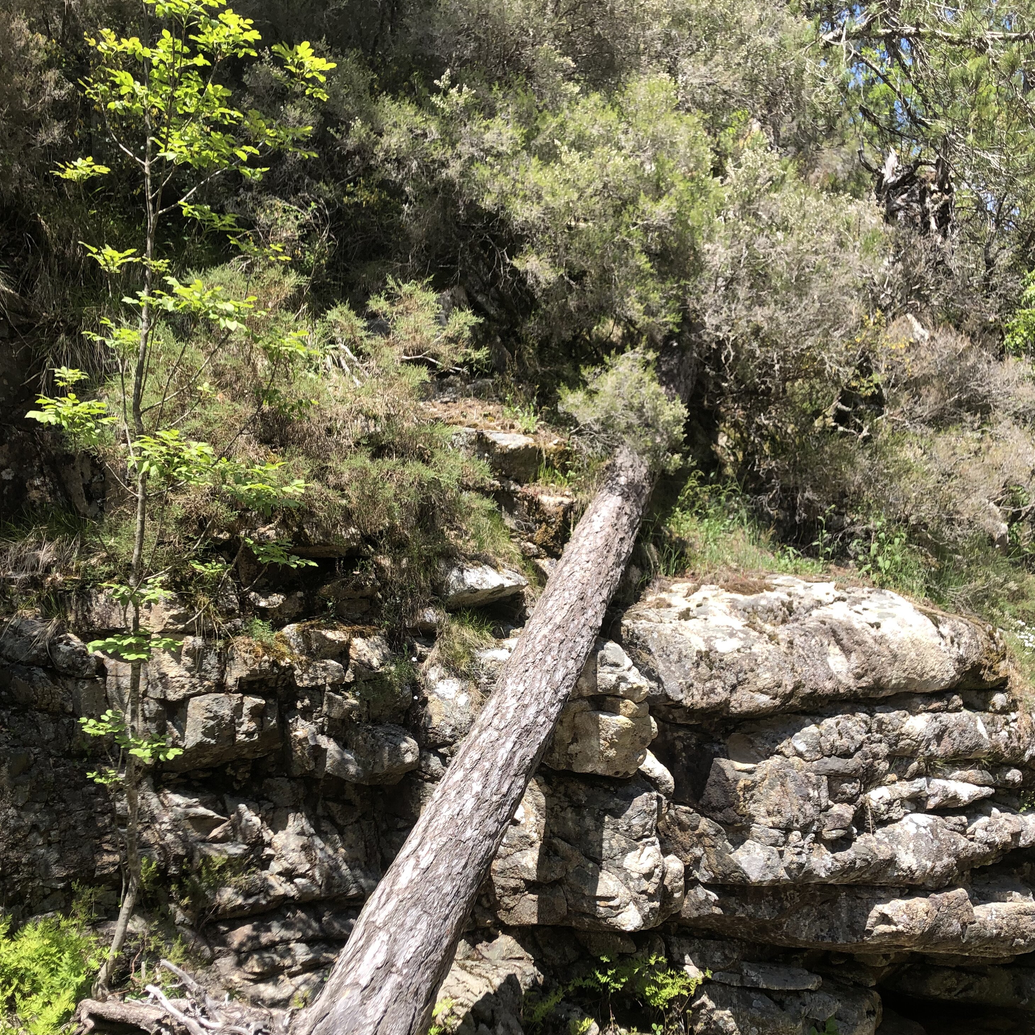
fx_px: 1150
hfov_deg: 48.5
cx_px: 521
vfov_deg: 47.8
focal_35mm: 34
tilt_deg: +3.9
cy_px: 669
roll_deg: -0.8
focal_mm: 4
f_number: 1.8
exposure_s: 1/738
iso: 20
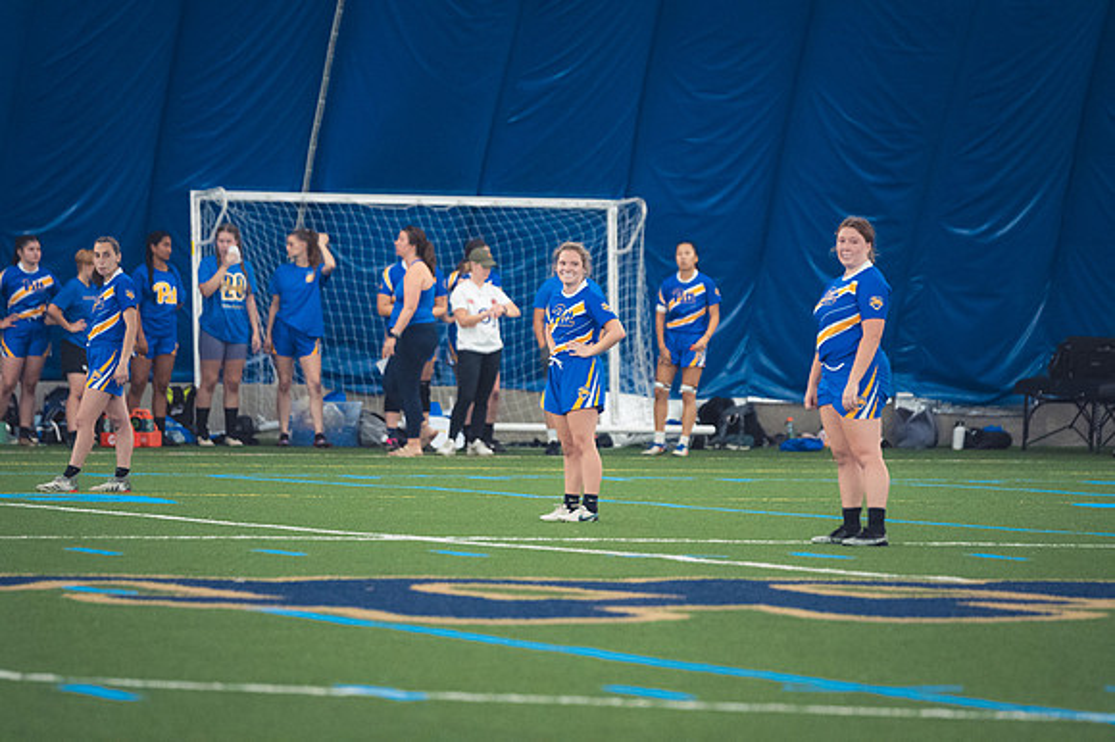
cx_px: 558
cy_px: 371
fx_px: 9286
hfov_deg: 6.9
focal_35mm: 300
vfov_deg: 4.6
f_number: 2.8
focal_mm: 200
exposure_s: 1/320
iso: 4500
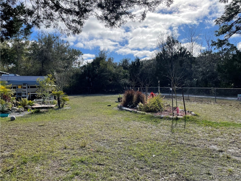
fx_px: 181
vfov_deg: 53.1
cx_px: 120
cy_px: 90
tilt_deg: -0.4
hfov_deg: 67.3
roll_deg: -0.2
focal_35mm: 26
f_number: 1.6
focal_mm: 4.2
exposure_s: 1/5051
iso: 32
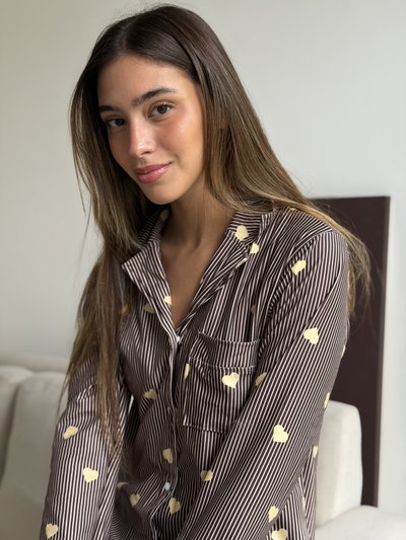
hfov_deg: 30.3
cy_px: 270
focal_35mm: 48
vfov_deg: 39.6
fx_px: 750
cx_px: 203
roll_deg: +0.2
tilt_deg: -3.9
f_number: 1.78
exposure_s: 1/60
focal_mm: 6.76
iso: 160
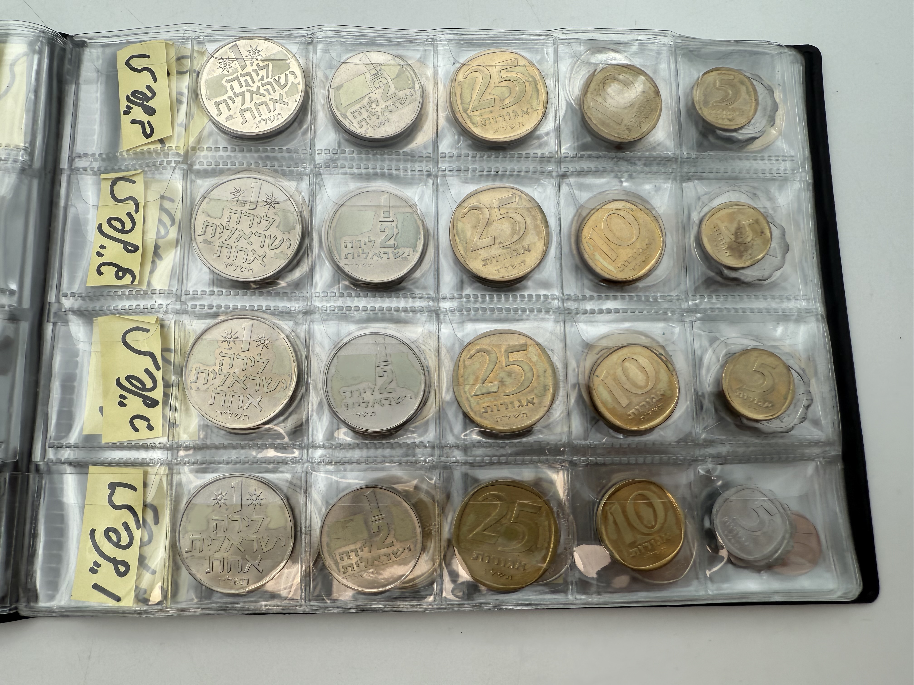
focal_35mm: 24
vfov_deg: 56.8
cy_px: 342
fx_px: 634
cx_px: 457
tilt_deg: -80.1
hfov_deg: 71.6
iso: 40
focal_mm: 2.22
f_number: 2.2
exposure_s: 1/280
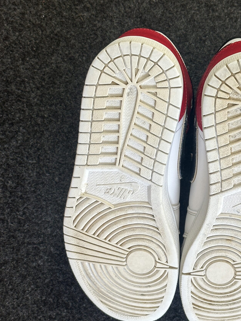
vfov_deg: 26.6
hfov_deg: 20.0
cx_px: 178
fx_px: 678
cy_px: 208
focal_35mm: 73
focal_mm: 6.86
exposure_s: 1/50
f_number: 1.78
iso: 80
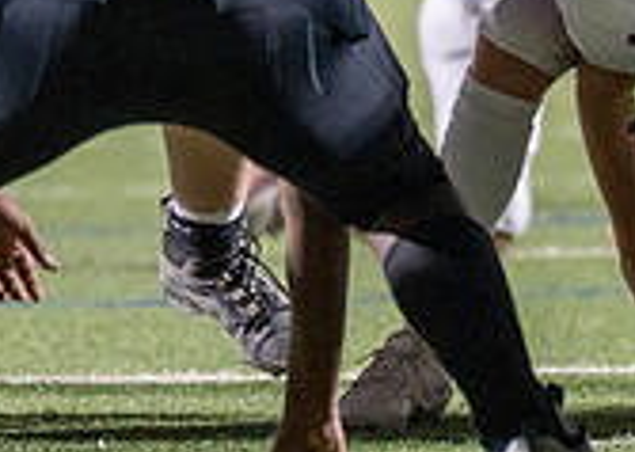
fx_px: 10235
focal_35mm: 568
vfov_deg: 2.5
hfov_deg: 3.5
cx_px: 774
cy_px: -78
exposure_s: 1/500
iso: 2000
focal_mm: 137
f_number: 2.8
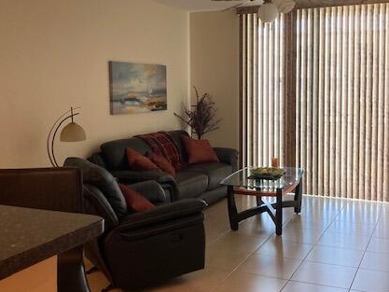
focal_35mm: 43
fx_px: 483
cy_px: 124
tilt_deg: +0.7
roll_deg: -1.0
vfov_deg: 33.6
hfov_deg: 43.8
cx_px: 217
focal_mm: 3.99
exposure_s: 1/60
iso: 100
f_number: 1.8
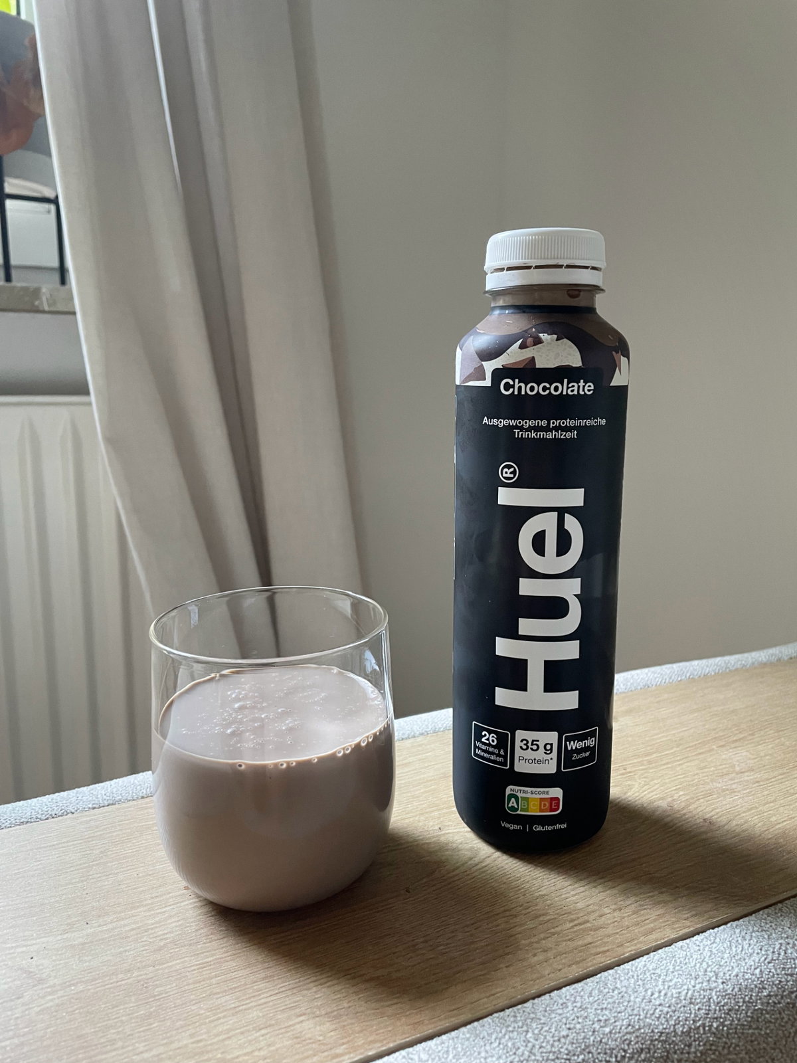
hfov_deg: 53.1
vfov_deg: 67.3
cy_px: 532
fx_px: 798
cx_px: 398
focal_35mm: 26
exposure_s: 1/60
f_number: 1.6
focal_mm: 4.2
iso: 320
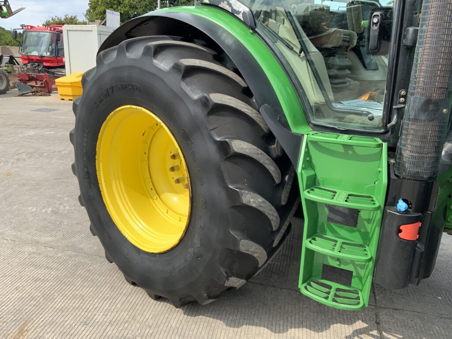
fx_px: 379
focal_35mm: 29
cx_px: 226
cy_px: 170
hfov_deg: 61.7
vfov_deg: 48.2
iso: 16
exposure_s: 1/635
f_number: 1.8
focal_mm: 3
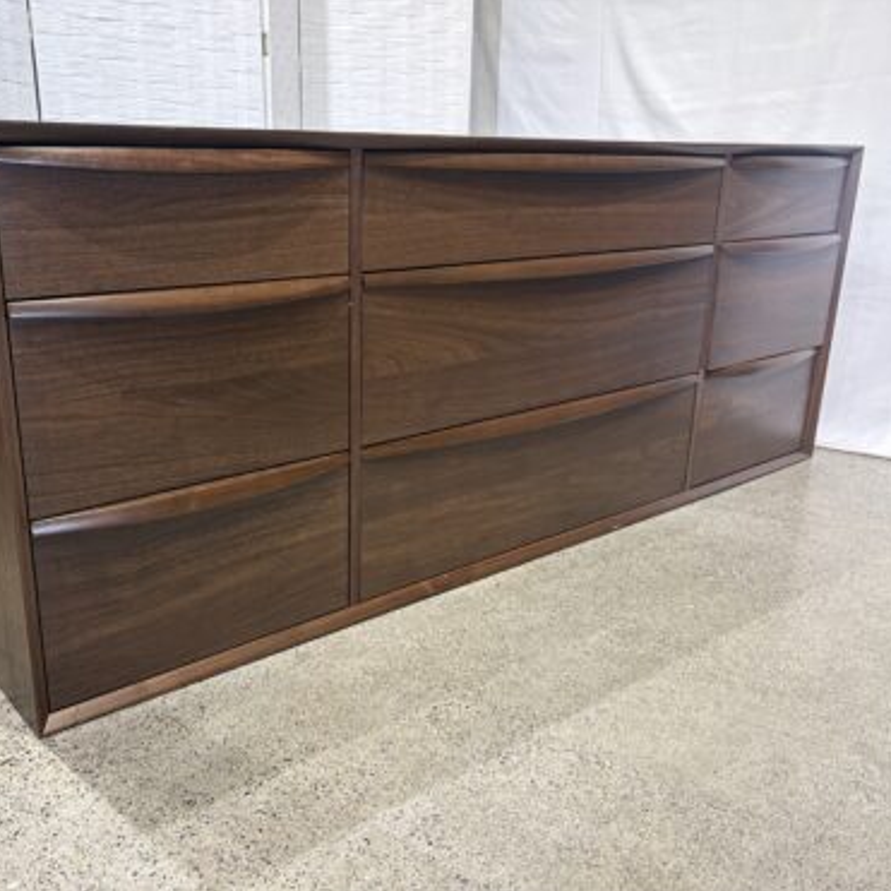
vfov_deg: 52.5
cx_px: 353
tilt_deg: -16.3
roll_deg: +0.5
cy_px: 446
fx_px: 903
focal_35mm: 31
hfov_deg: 52.2
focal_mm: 5.96
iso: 100
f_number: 1.6
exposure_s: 1/60
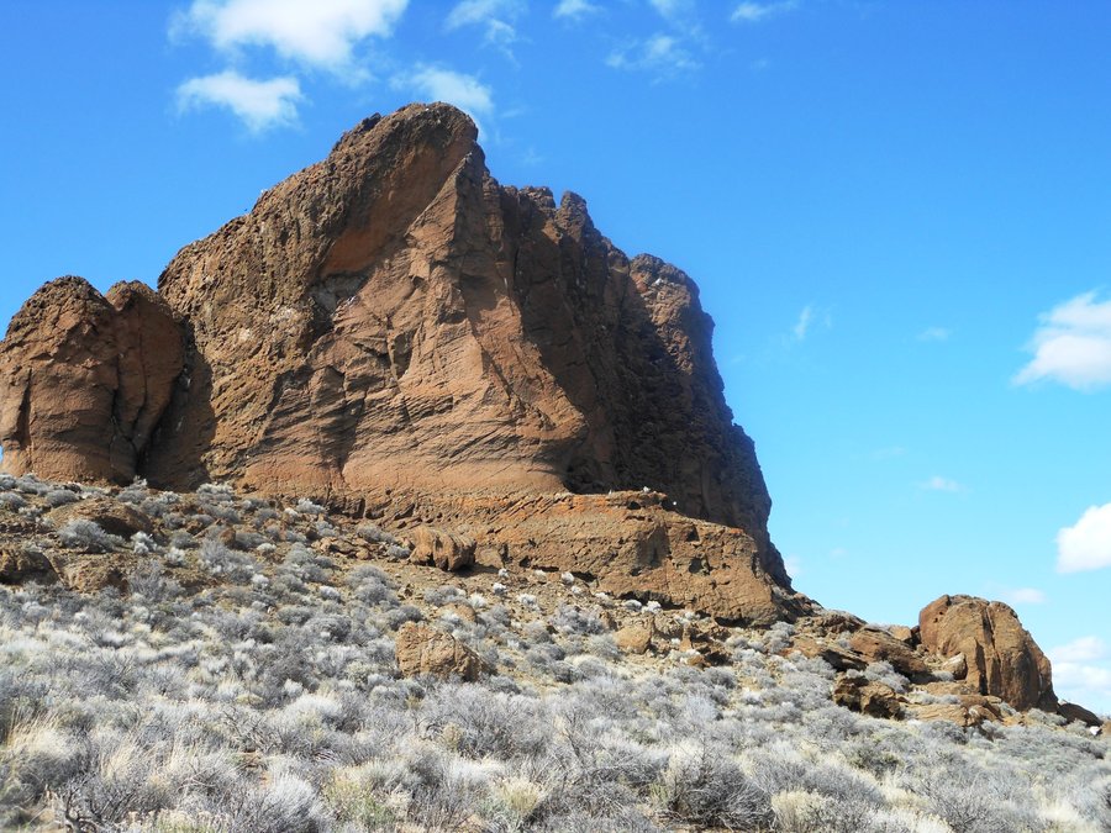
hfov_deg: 43.9
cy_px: 416
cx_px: 556
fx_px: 1380
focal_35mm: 43
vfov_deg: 33.6
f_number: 3.8
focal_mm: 7.7
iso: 80
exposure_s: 1/500
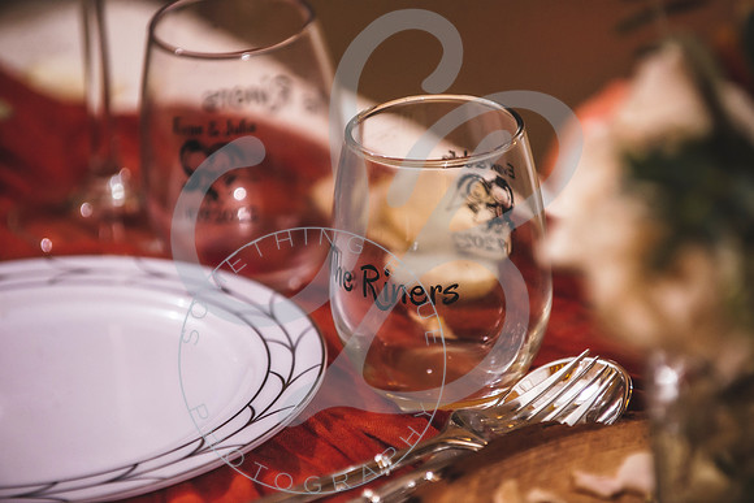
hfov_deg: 10.3
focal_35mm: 200
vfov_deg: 6.9
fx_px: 4190
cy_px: 252
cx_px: 377
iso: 800
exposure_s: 1/100
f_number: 5.6
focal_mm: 200
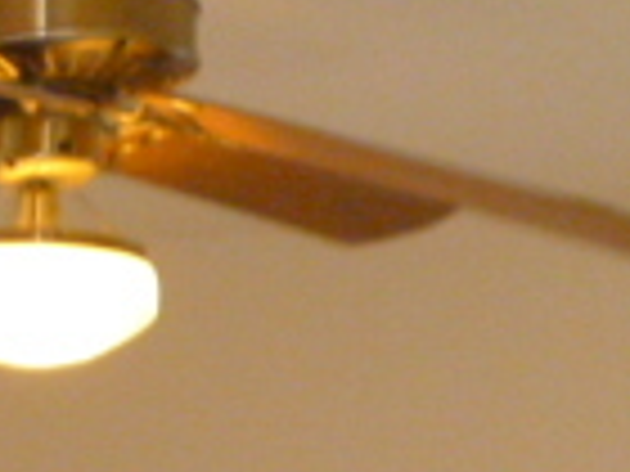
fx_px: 2912
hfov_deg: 12.0
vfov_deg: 8.9
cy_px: 872
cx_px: -166
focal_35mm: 160
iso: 500
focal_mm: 6.3
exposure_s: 1/30
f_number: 3.5
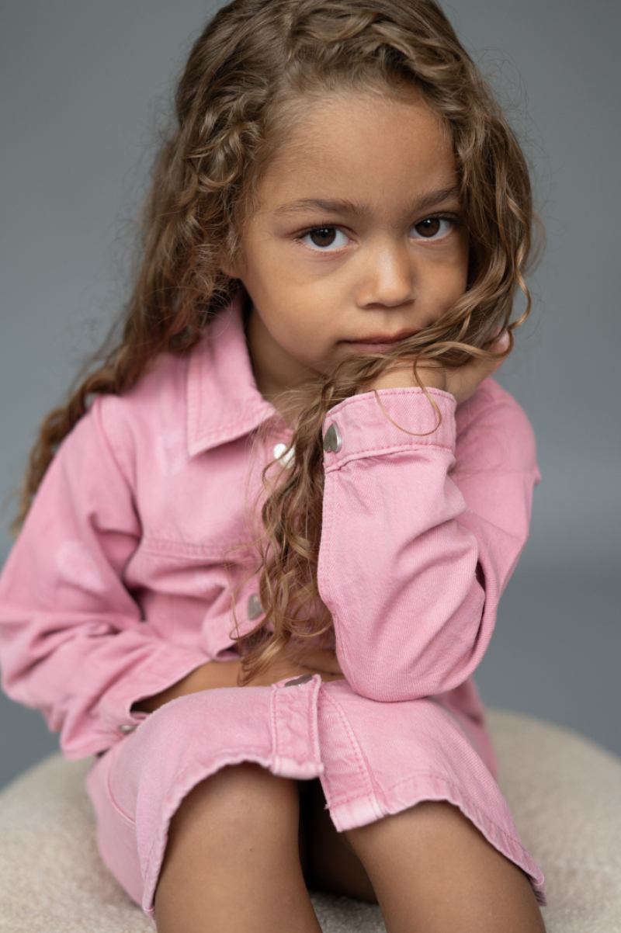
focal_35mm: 50
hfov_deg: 27.0
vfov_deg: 39.6
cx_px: 310
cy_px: 466
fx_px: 1295
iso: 400
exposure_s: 1/320
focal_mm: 50
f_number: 2.5
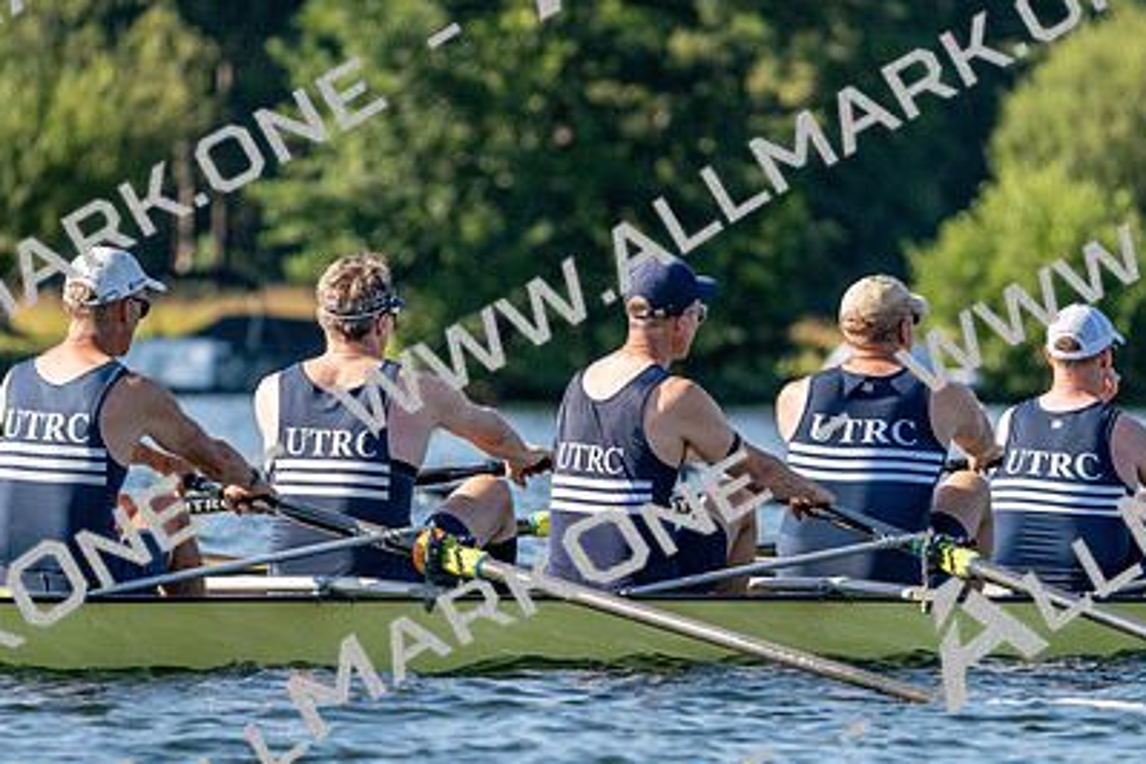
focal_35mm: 487
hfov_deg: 4.2
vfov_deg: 2.8
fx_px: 15502
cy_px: 441
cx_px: 686
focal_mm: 335
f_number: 6.3
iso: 400
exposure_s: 1/1600
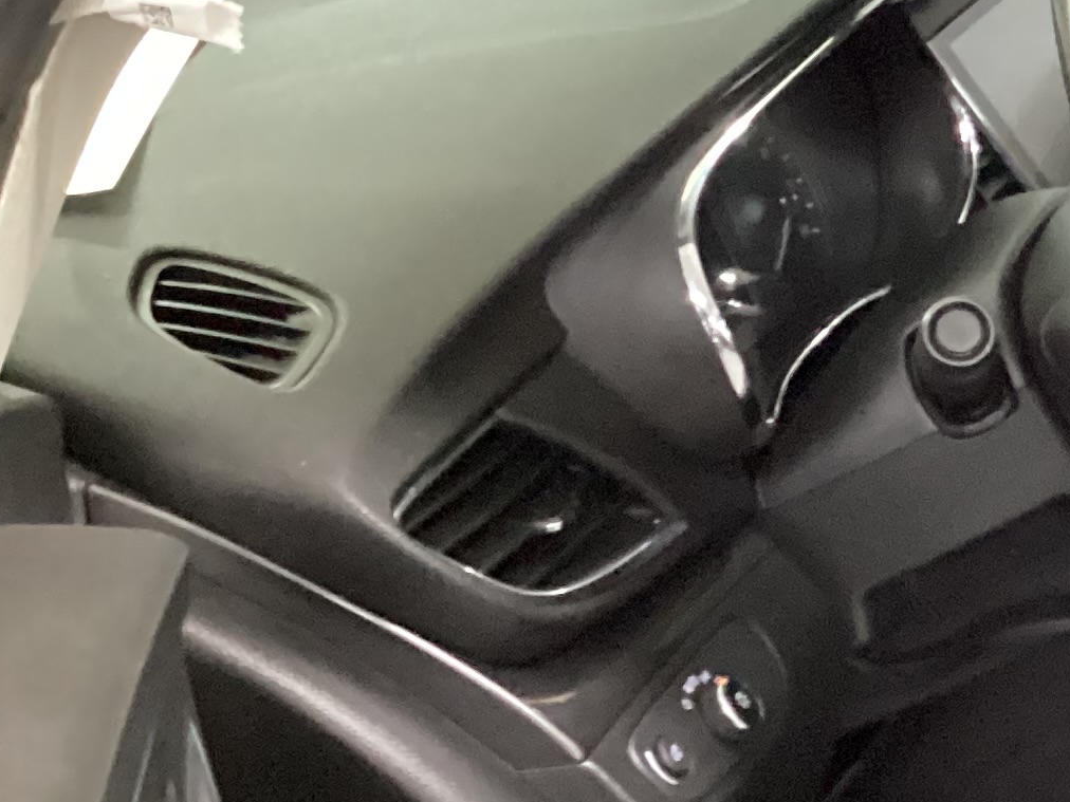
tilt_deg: -22.3
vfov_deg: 14.8
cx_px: 1717
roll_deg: +0.2
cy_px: 412
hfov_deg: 17.2
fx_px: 3091
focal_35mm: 100
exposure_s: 1/24
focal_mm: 3.3
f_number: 2.4
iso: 800
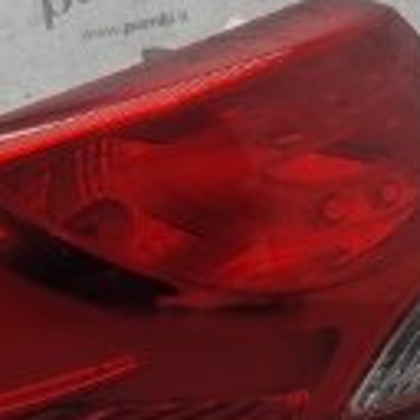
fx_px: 1455
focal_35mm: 106
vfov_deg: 16.4
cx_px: -59
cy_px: 131
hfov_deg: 15.9
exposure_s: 1/324
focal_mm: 6.7
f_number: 1.8
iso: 50
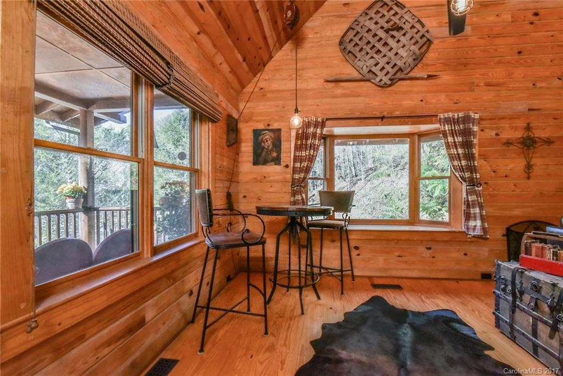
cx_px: 282
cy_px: 188
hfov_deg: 96.7
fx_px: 250
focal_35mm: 16
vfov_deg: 73.8
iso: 4000
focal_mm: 16
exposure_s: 1/160
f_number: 13
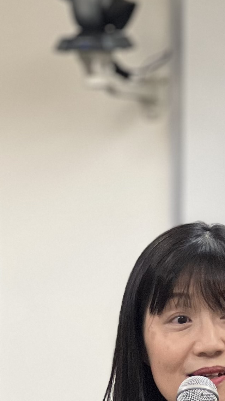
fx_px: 3162
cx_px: 226
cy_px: 426
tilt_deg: -0.6
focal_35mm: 298
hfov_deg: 4.1
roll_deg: +0.2
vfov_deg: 7.2
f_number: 2.8
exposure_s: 1/40
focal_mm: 9
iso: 160
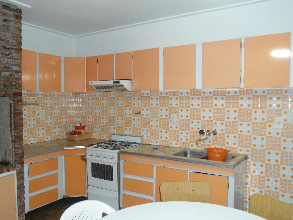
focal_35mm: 31
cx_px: 146
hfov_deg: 58.4
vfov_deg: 45.4
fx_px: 262
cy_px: 110
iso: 400
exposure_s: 1/40
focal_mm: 5.6
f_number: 3
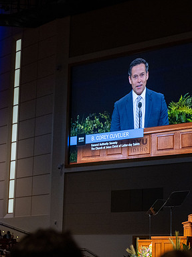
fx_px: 755
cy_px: 129
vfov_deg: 19.3
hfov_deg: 14.5
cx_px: 124
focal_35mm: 102
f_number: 4
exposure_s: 1/125
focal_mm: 70
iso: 1250
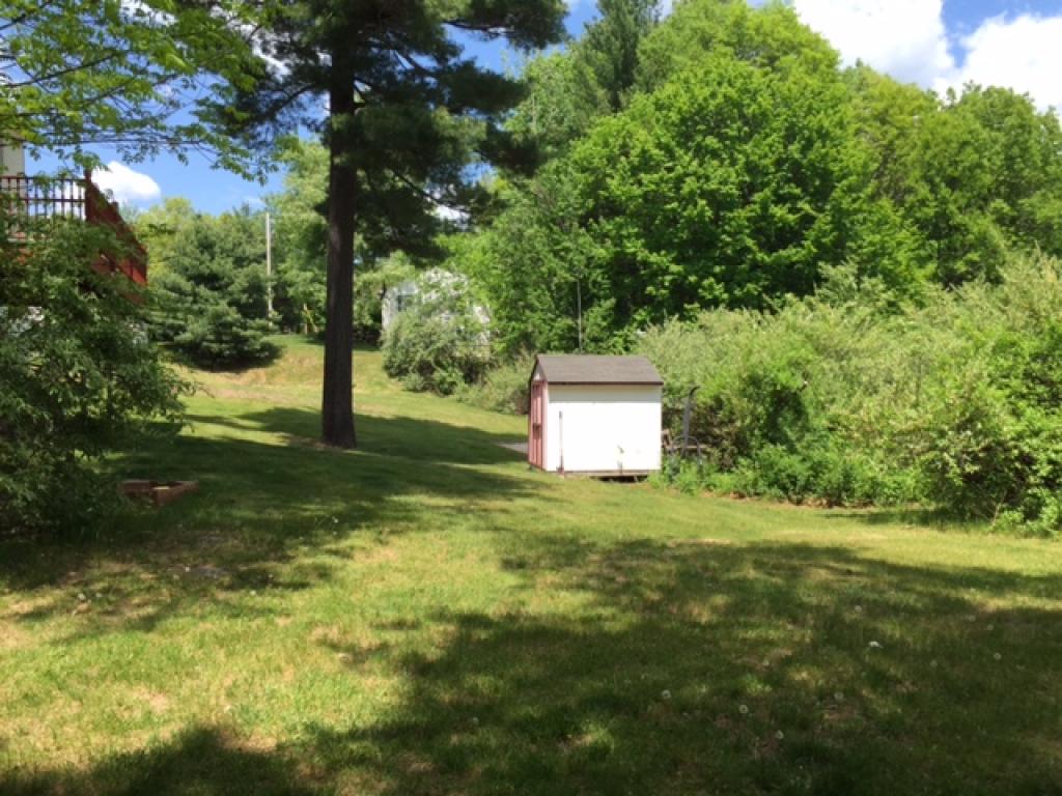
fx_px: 890
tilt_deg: -0.8
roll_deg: +1.8
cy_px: 398
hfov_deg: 61.7
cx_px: 531
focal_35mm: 29
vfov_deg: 48.2
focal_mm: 4.15
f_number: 2.2
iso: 32
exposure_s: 1/942
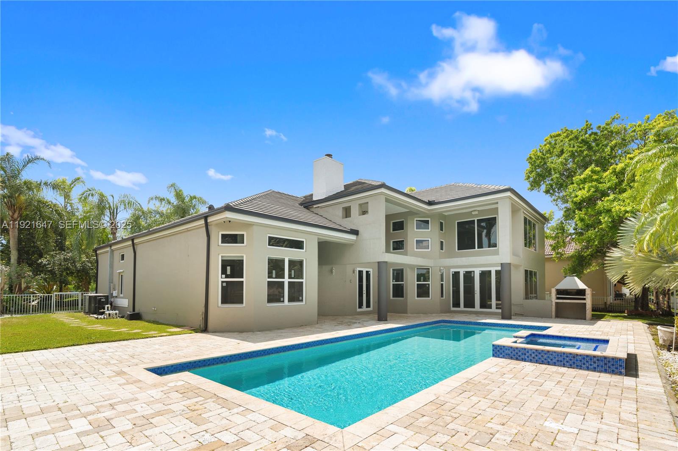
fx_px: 301
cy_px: 226
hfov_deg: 96.7
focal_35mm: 16
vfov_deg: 73.7
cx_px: 339
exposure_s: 1/60
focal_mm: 16
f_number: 5
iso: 100
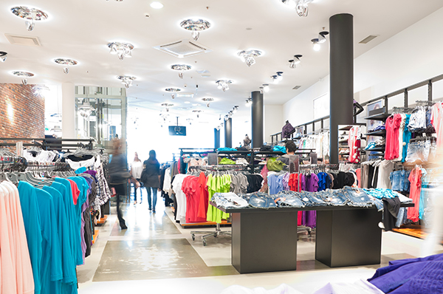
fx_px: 369
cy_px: 147
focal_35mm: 30
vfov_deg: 43.5
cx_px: 222
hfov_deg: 62.0
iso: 100
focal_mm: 20
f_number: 11
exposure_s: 1/2
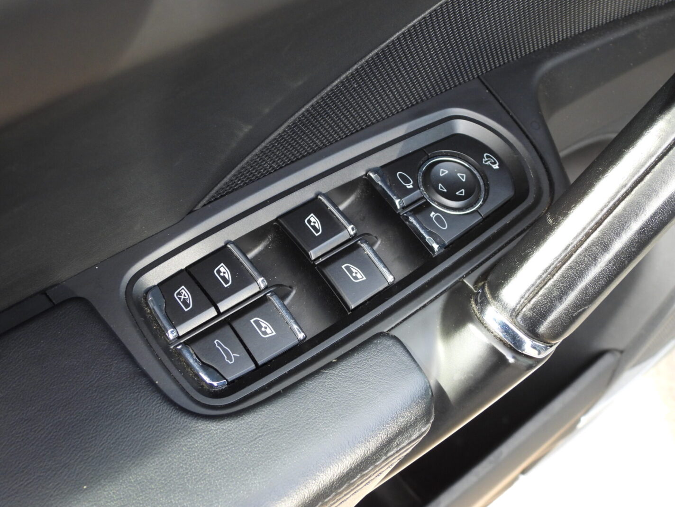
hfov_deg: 40.4
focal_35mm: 47
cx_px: 338
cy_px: 254
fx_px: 916
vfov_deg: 30.9
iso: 250
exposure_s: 1/30
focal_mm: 8.5
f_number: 3.2
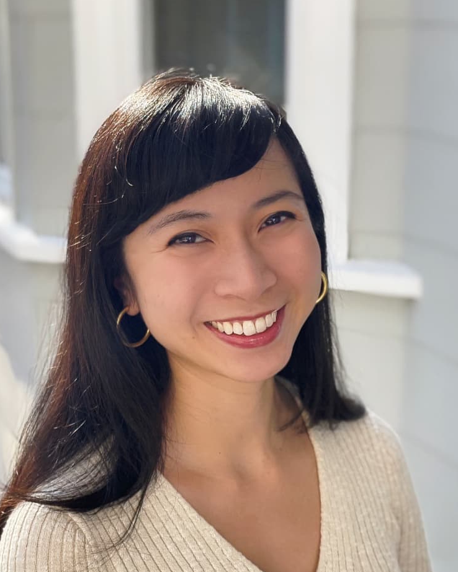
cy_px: 306
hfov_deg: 27.6
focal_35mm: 55
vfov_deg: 34.1
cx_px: 230
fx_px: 932
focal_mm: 6
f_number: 2
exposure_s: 1/122
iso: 50
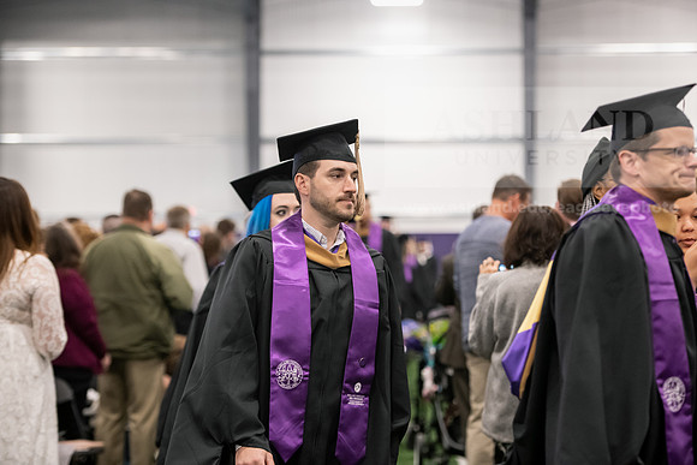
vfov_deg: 13.4
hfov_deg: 20.0
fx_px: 1975
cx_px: 348
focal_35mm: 102
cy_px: 232
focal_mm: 102
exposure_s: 1/200
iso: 3200
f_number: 3.2
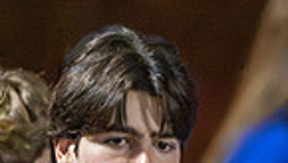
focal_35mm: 1752
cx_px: 515
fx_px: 13397
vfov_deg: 0.7
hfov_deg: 1.2
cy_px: 310
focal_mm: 400
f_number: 2.8
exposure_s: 1/1000
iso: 25600
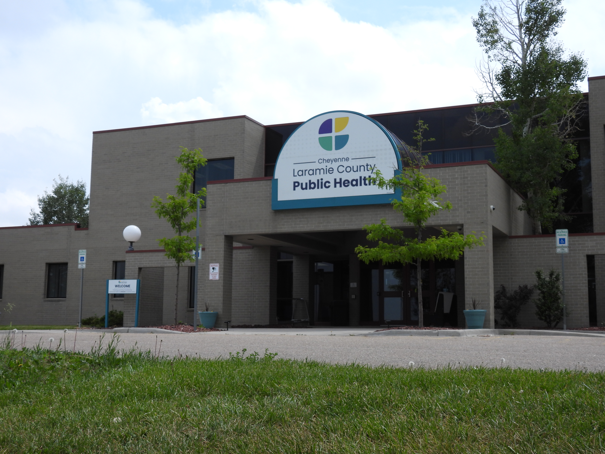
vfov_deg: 30.9
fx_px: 821
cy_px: 227
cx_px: 302
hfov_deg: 40.4
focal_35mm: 47
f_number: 3.2
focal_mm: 8.4
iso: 100
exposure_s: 1/1600
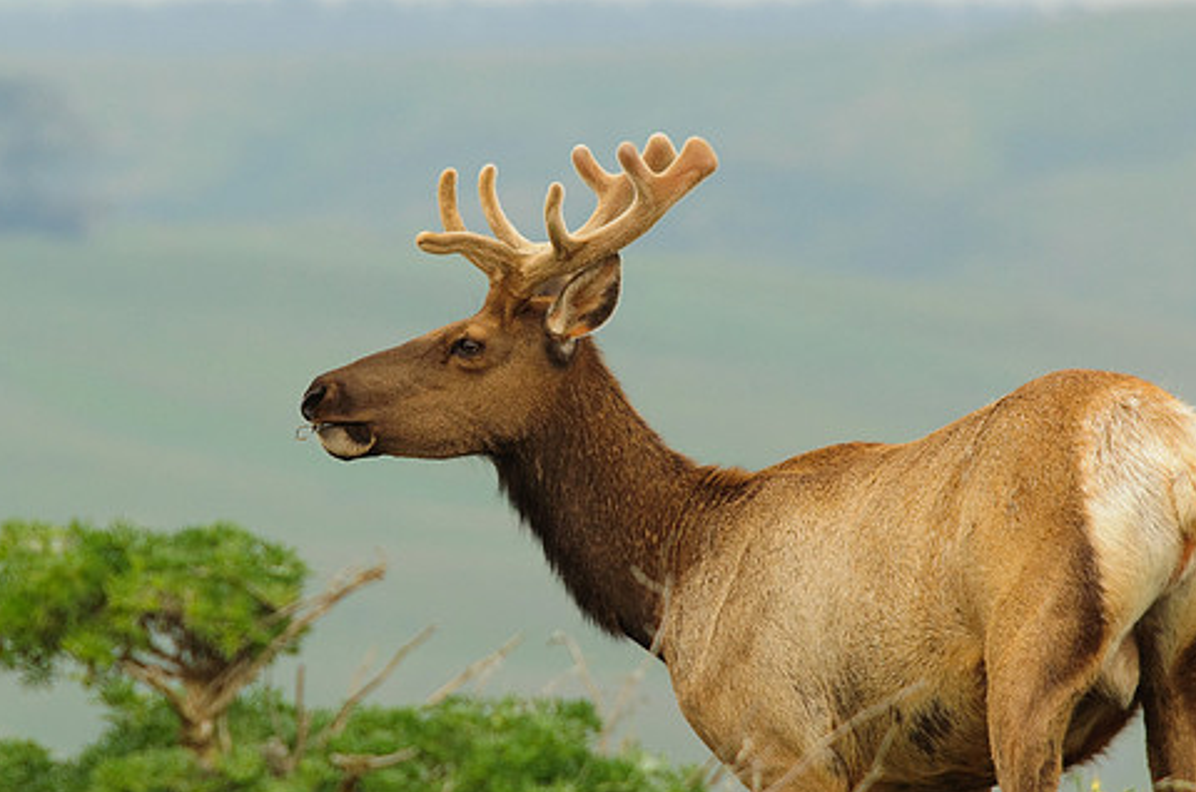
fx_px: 21054
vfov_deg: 2.2
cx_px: 591
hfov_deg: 3.3
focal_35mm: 635
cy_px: 467
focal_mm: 350
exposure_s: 1/640
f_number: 8
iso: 400
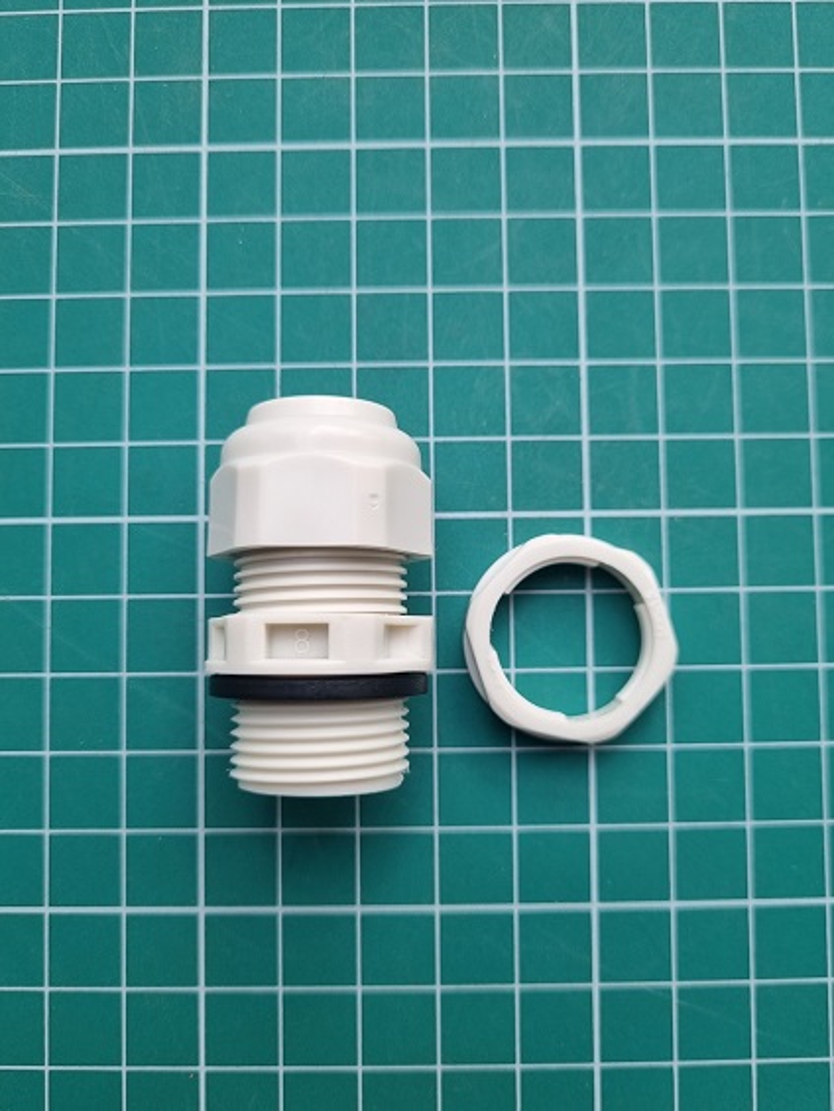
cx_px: 417
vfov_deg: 67.3
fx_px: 835
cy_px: 556
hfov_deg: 53.1
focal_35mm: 26
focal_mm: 5.4
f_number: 1.8
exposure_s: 1/286
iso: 50
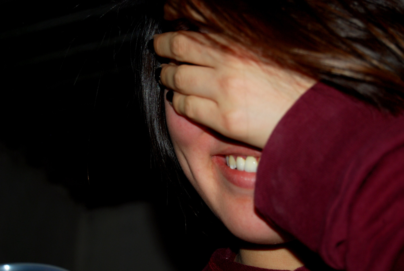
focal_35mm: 82
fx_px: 927
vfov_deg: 16.6
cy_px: 136
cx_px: 202
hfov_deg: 24.6
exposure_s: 1/60
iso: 200
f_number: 5.6
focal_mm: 55
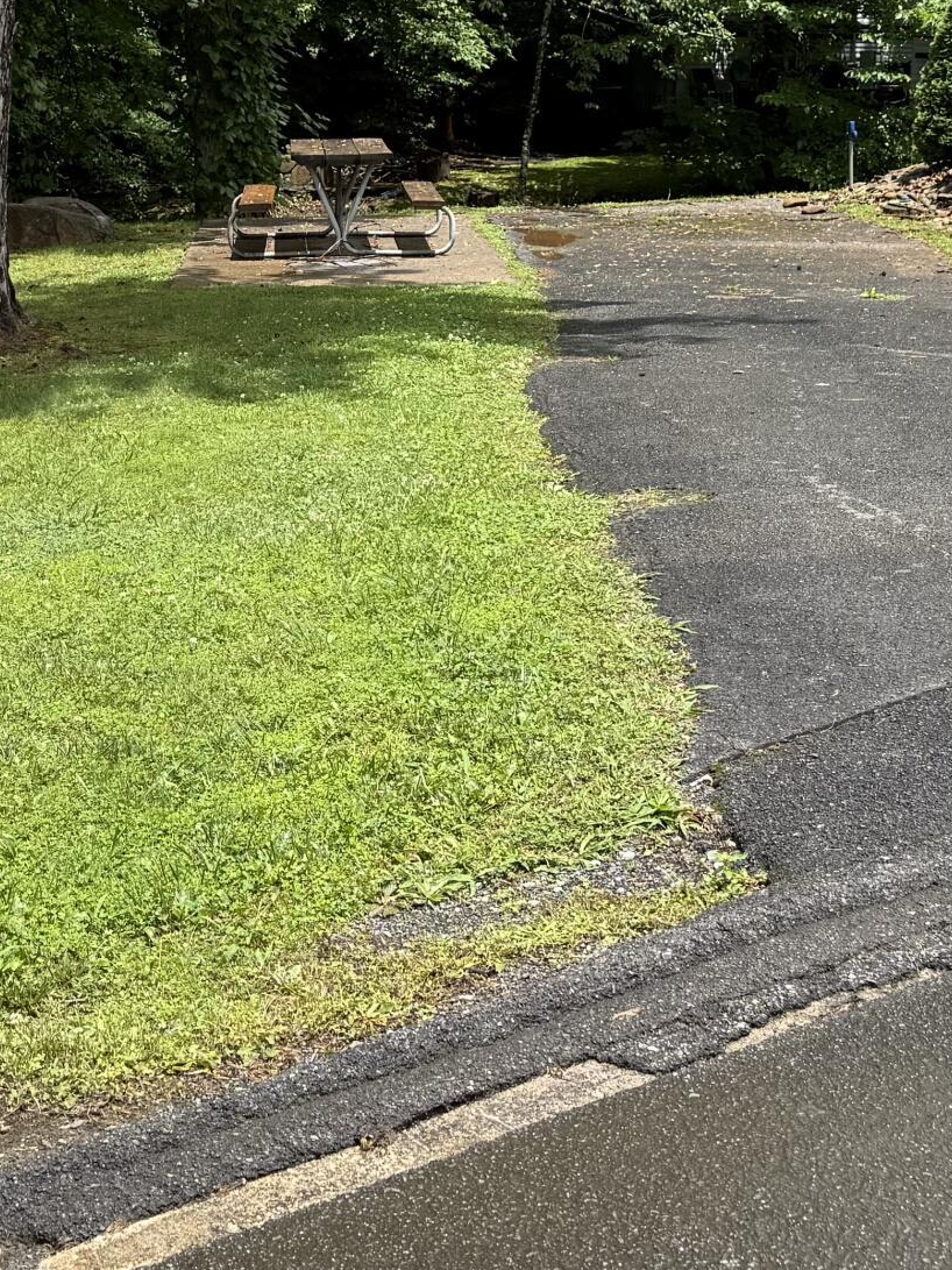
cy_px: 217
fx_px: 2421
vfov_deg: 28.6
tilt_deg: -5.4
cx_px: 342
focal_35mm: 66
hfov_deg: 22.2
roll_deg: -0.5
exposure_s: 1/2801
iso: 80
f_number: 1.78
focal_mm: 6.76
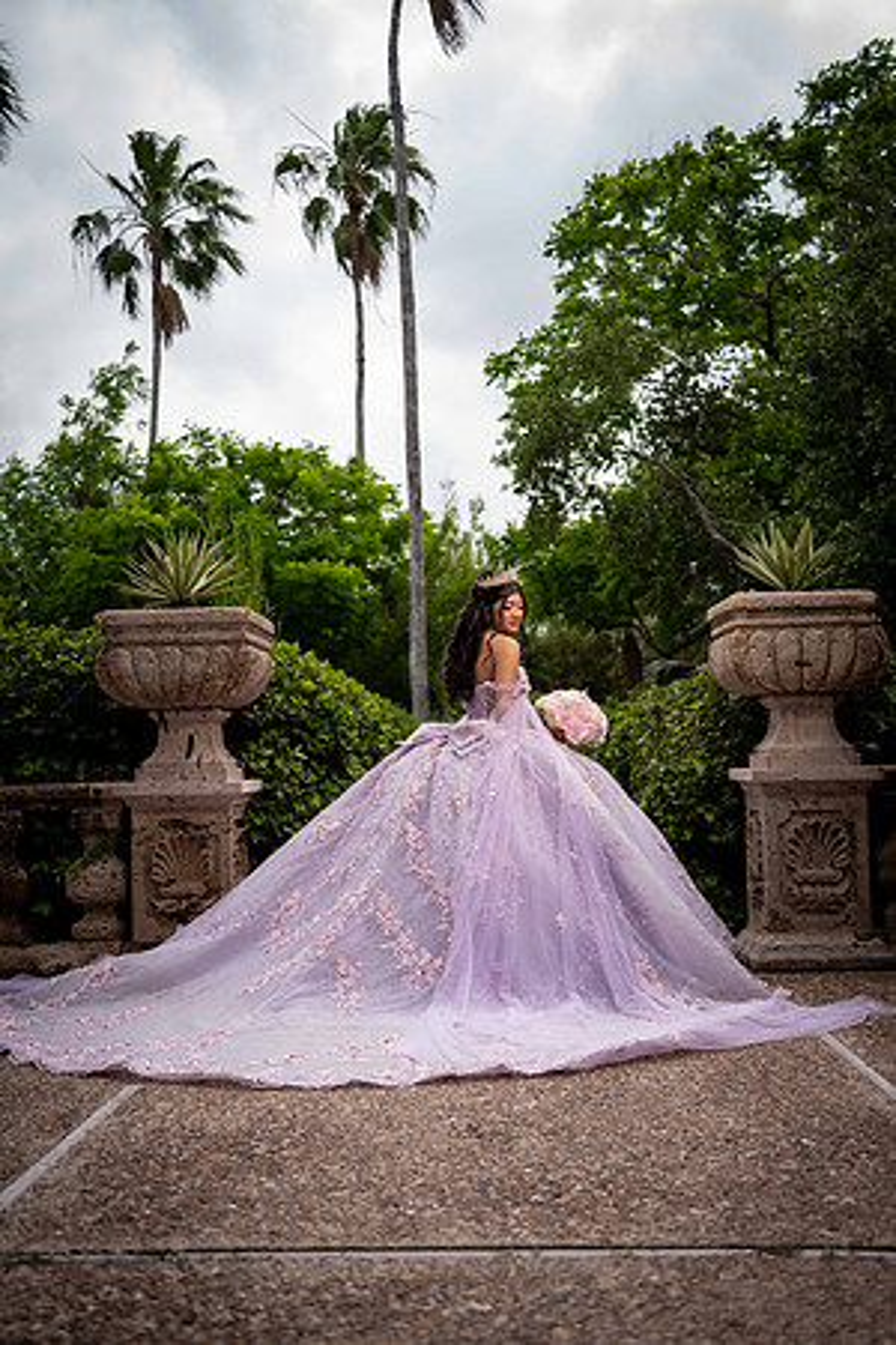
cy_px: 672
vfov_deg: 53.1
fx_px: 1344
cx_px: 448
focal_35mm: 36
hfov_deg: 36.9
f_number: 2.2
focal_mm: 36
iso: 80
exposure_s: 1/1600
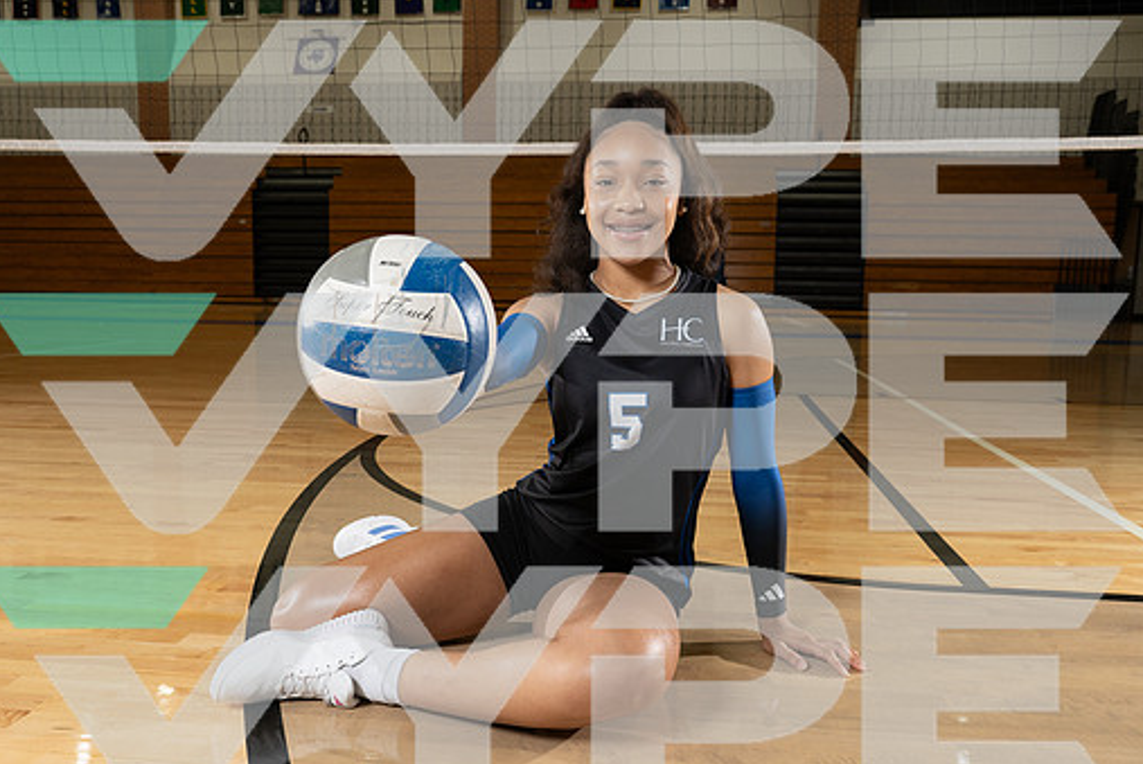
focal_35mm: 32
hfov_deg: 58.7
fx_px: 1017
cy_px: 414
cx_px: 555
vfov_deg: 41.2
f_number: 5.6
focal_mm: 28
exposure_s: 1/250
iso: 500
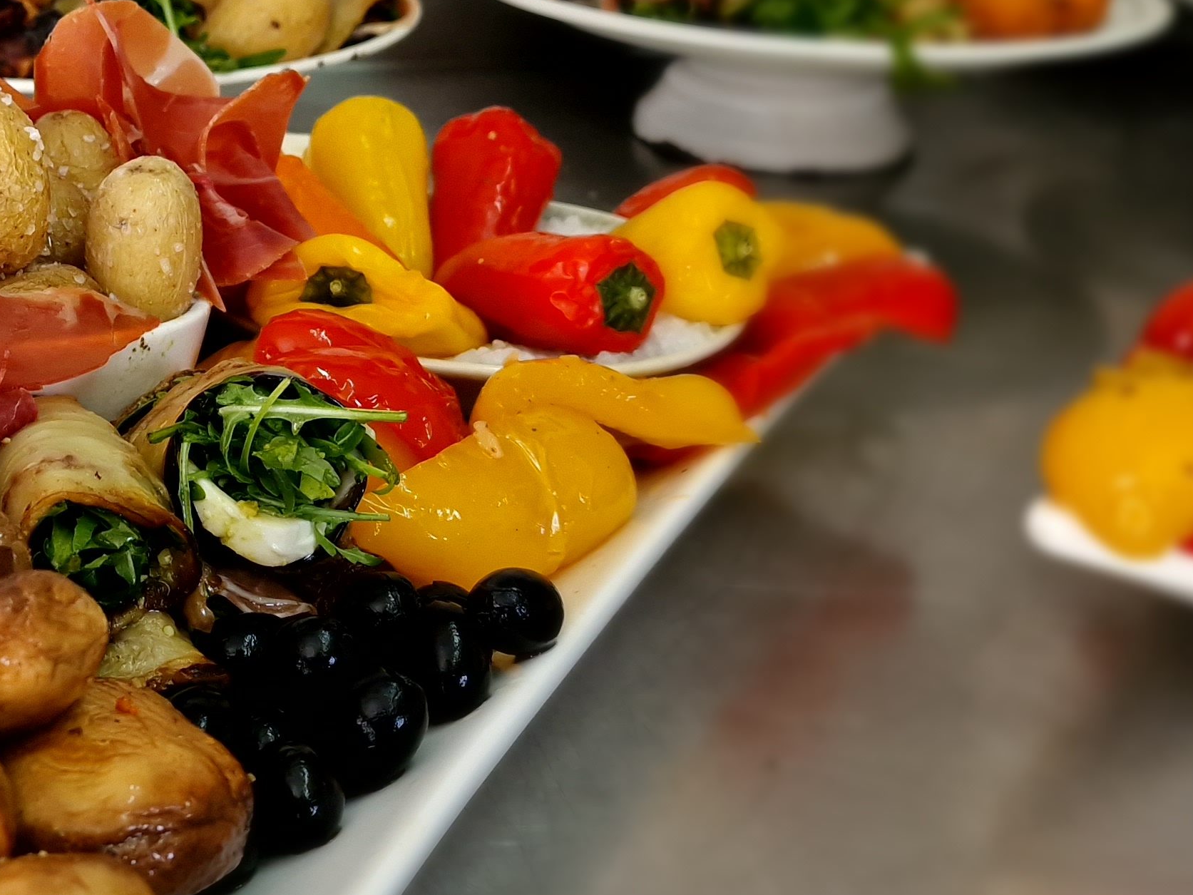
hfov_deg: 32.8
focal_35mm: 55
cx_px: 73
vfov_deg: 26.4
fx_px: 1896
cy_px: 309
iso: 80
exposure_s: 1/50
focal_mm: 6.4
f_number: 1.8
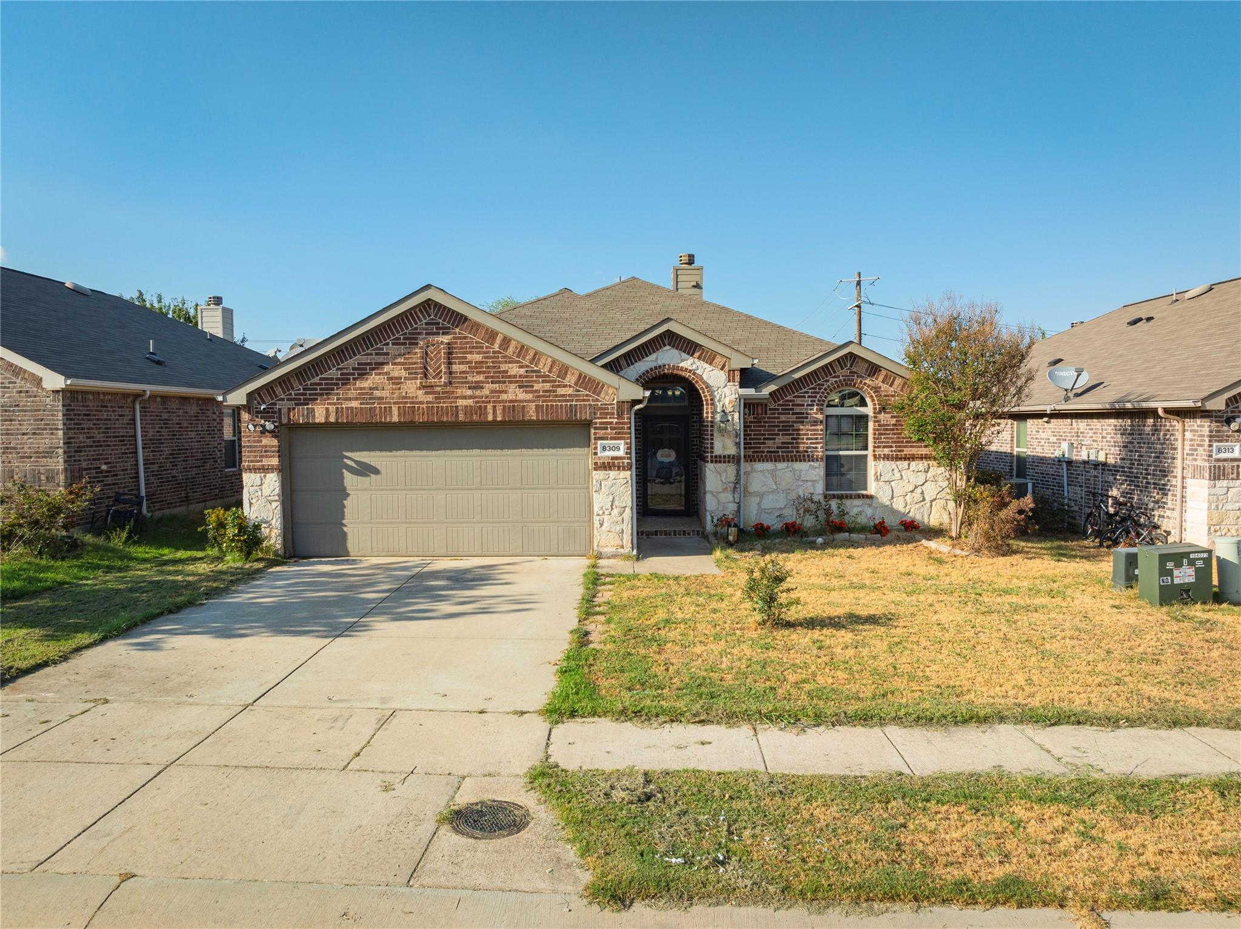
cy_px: 464
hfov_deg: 71.6
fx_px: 860
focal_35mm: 24
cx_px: 620
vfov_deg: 56.8
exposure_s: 1/240
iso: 100
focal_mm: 12.29
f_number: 7.1
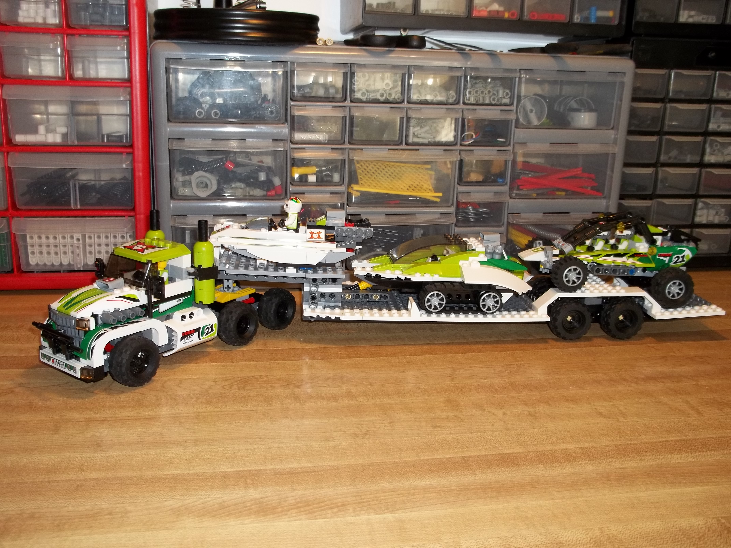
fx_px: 697
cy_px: 274
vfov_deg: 42.9
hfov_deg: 55.4
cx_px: 366
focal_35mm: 33
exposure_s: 1/30
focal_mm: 5.9
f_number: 3.3
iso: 64
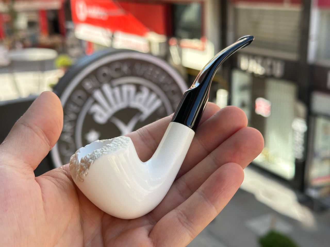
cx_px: 165
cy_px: 124
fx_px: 458
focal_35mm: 48
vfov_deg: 30.3
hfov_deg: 39.7
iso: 64
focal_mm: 6.86
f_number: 1.78
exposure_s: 1/464
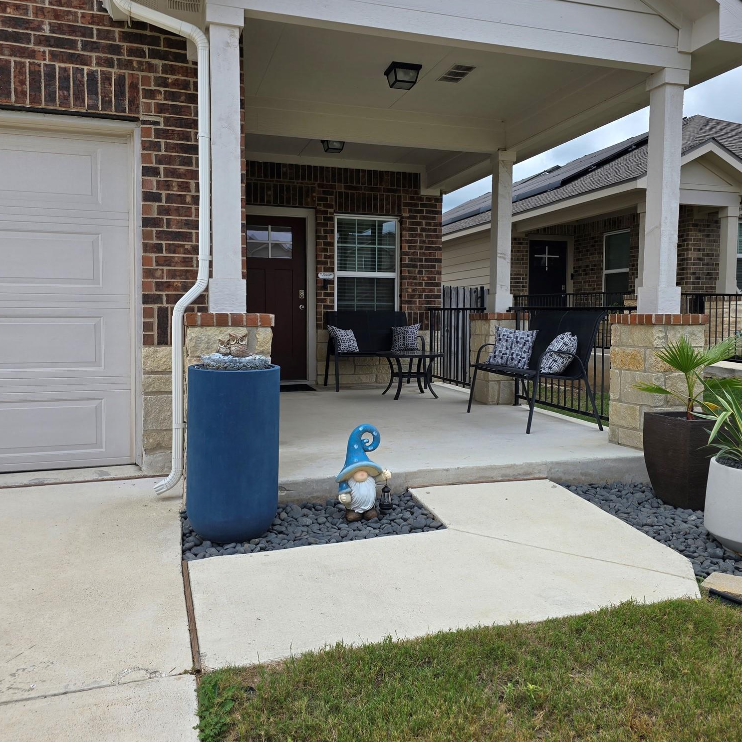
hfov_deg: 57.3
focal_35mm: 28
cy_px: 365
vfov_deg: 57.3
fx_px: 679
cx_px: 386
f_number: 1.7
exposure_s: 1/568
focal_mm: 6.3
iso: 12
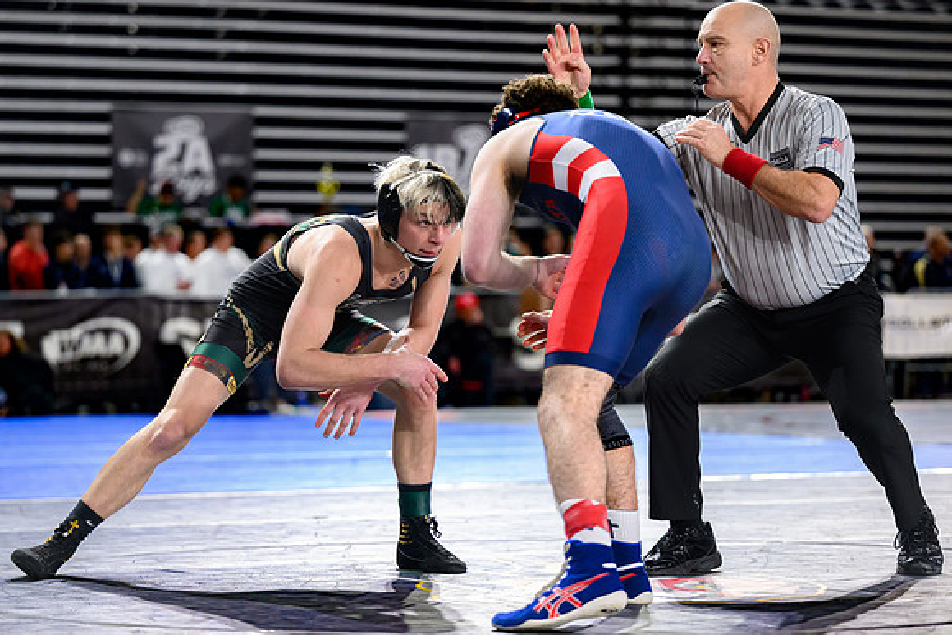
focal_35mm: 114
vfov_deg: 12.1
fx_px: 3005
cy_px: 327
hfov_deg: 18.0
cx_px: 443
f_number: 2.8
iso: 4000
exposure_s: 1/800
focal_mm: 105
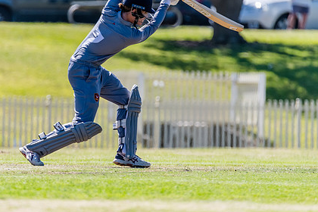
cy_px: 72
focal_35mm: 849
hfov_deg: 2.4
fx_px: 7499
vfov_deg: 1.6
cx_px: 120
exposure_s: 1/2000
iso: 640
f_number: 6.3
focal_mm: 600
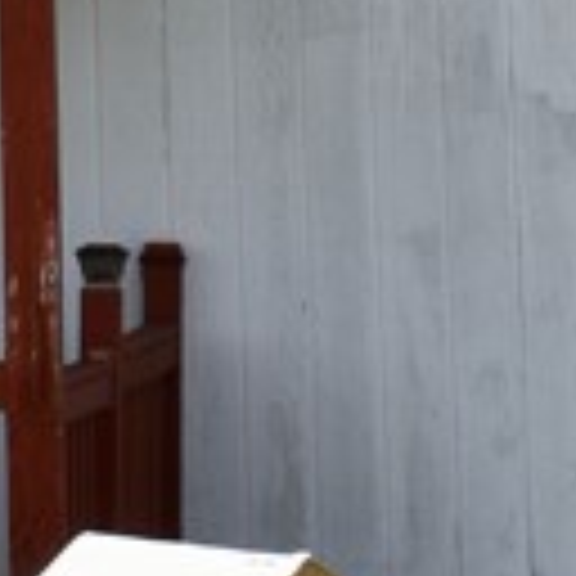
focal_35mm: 259
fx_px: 4876
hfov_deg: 6.7
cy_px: -490
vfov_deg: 6.6
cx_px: -256
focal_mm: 24
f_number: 13
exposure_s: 1/200
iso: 100
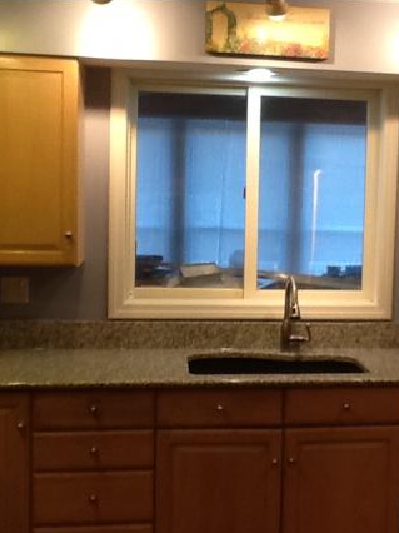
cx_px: 335
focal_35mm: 60
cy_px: 270
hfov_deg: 23.9
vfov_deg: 32.2
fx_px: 923
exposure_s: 1/30
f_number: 2.4
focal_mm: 2.03
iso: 80
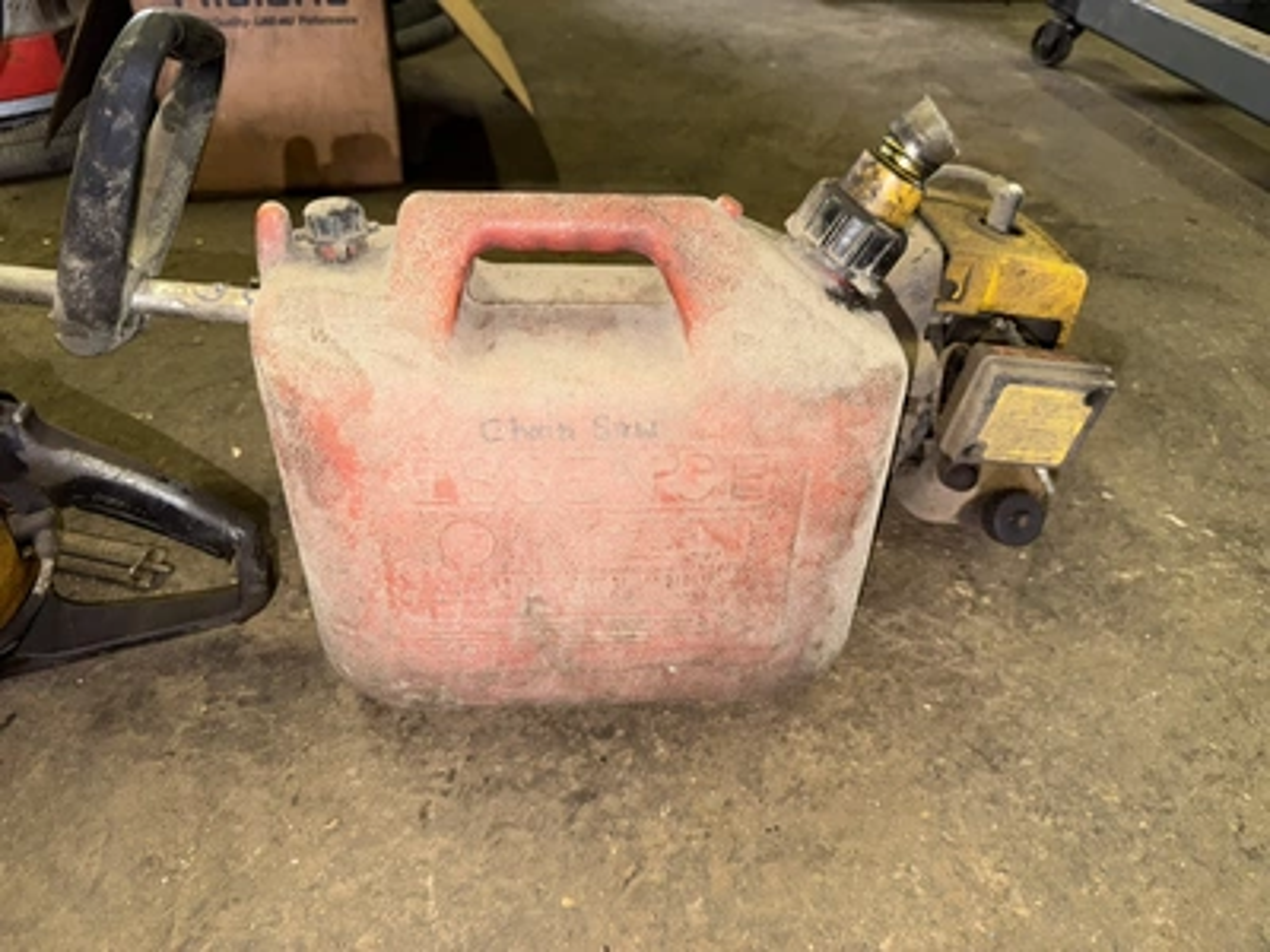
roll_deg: -1.7
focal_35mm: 24
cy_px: 476
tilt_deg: -39.0
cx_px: 635
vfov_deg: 56.8
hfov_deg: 71.6
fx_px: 881
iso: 64
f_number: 1.78
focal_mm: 6.76
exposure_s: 1/17
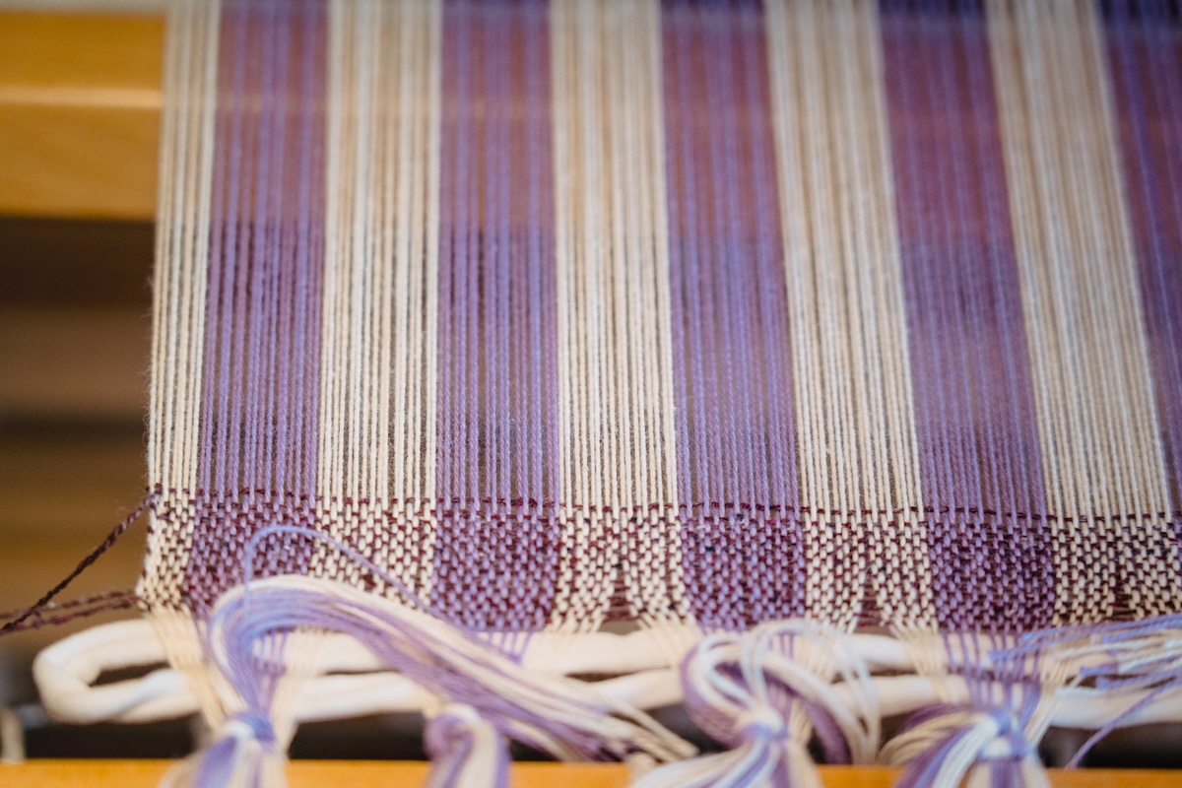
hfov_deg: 19.5
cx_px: 591
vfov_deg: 13.0
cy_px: 394
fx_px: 3447
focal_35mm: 105
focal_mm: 105
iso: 1600
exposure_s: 1/200
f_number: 4
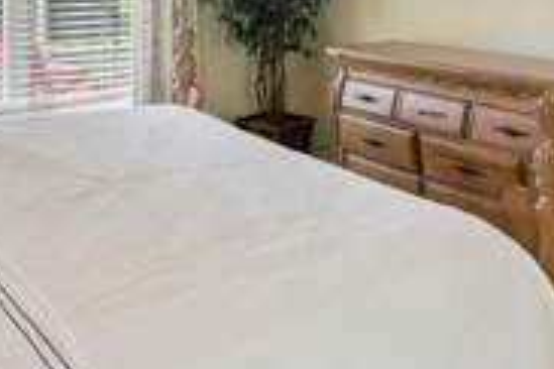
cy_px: -30
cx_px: 269
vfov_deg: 29.0
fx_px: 646
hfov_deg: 46.4
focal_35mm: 42
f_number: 8
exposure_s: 1/50
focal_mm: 16
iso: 400
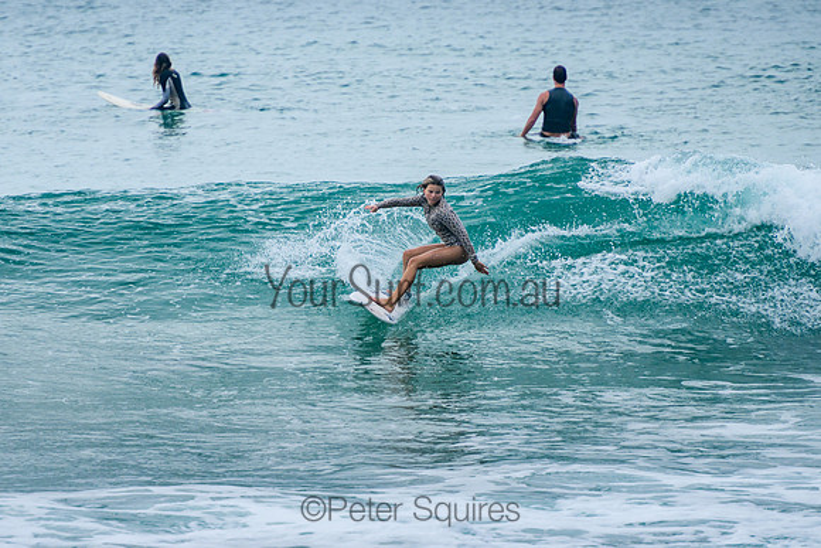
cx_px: 357
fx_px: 12553
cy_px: 229
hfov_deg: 3.7
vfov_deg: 2.5
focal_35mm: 550
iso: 280
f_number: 5.6
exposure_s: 1/2000
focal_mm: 400
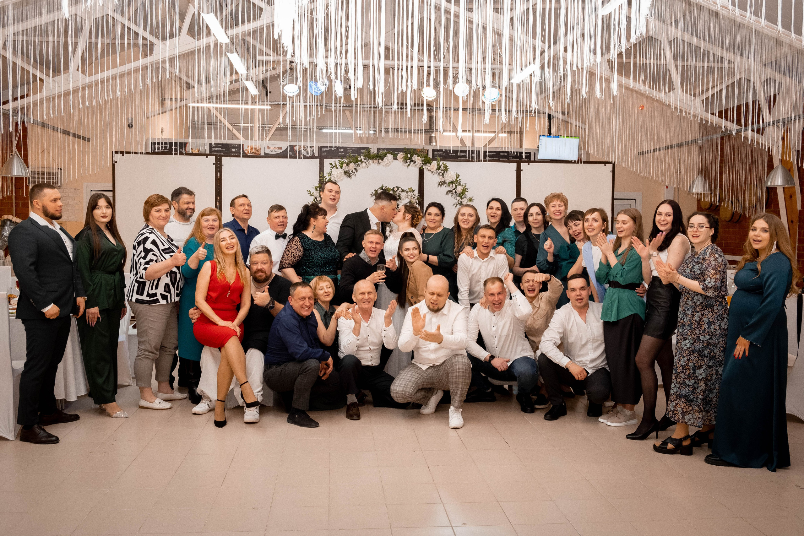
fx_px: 725
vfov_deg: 40.6
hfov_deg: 58.0
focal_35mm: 32
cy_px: 255
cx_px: 402
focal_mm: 20.5
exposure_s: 1/160
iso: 2500
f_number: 4.5
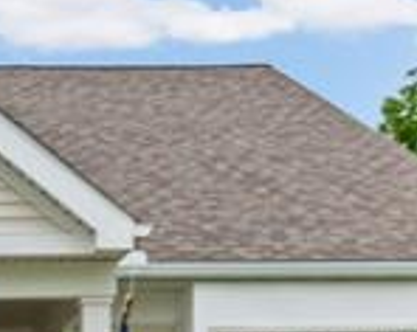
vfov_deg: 11.2
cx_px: -166
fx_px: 1602
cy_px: 566
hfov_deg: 14.1
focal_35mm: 130
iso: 500
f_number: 10
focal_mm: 20
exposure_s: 1/1000
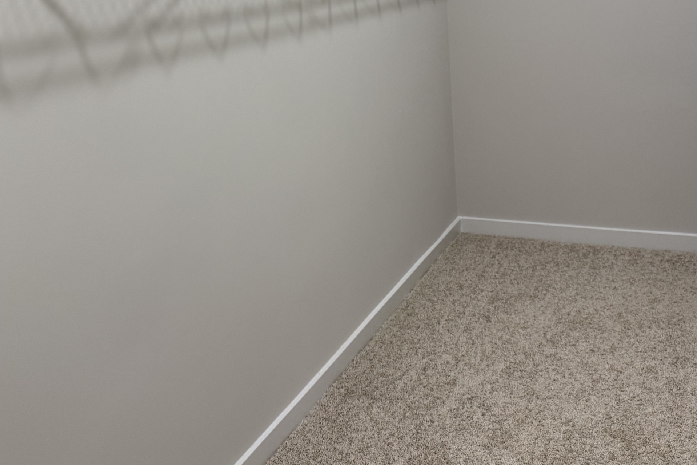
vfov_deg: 32.2
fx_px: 774
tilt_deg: -6.9
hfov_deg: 48.4
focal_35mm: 40
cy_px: 71
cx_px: 313
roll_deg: +4.6
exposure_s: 1/120
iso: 200
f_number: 1.78
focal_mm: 6.76
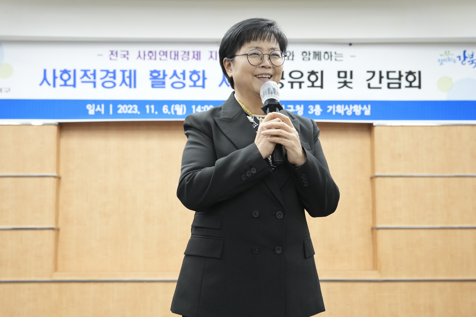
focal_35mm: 43
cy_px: 158
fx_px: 569
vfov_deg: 31.2
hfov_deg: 45.4
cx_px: 238
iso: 3200
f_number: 4
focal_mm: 43
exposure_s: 1/160
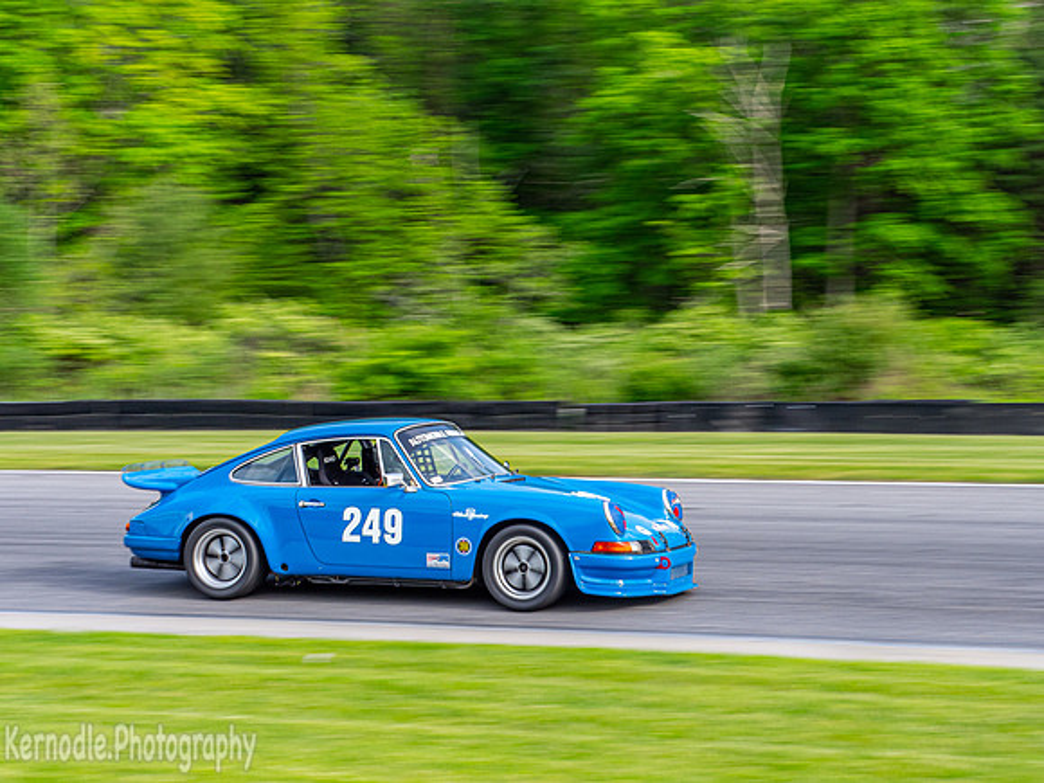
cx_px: 522
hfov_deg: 24.4
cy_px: 392
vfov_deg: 18.4
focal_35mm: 80
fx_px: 2413
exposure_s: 1/125
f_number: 10
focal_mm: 40
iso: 200
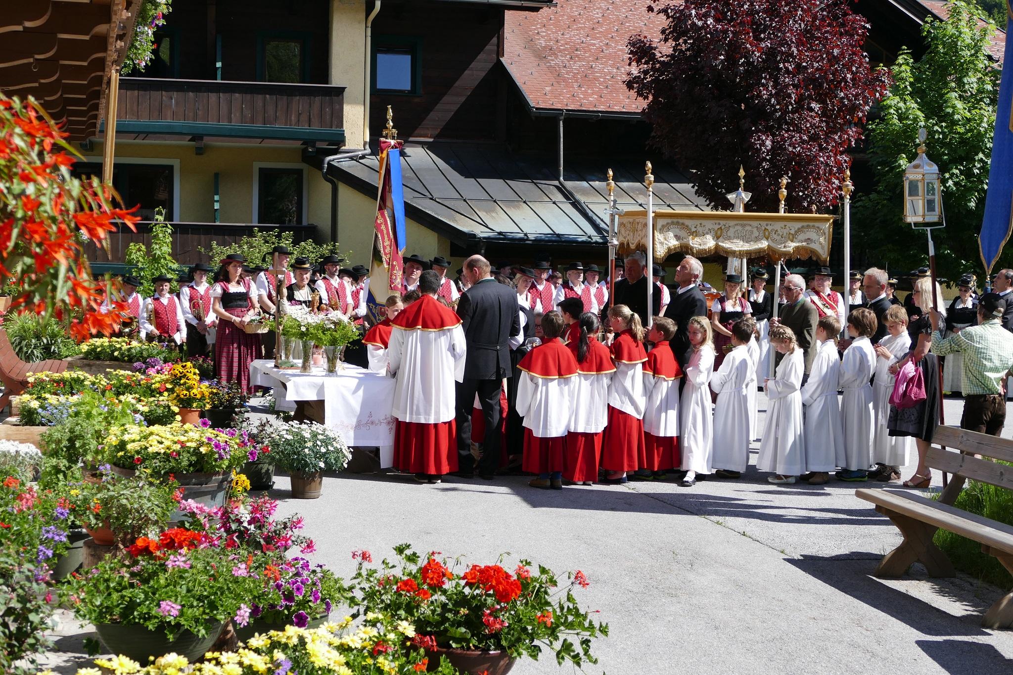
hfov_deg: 36.9
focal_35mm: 54
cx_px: 506
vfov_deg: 25.1
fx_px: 1519
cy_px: 338
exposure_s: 1/1300
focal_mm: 19.84
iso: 125
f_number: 3.4
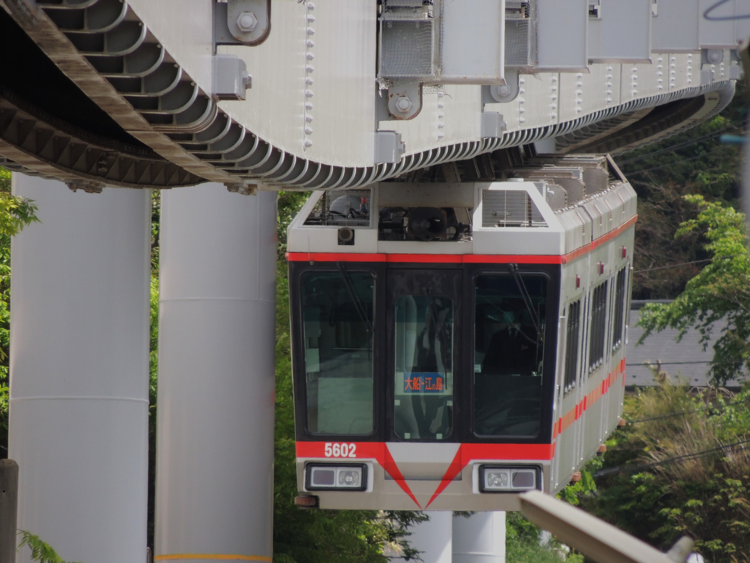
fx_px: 21666
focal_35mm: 1000
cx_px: 375
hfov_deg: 2.0
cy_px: 282
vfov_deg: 1.5
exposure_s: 1/400
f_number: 6.6
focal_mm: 180
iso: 400
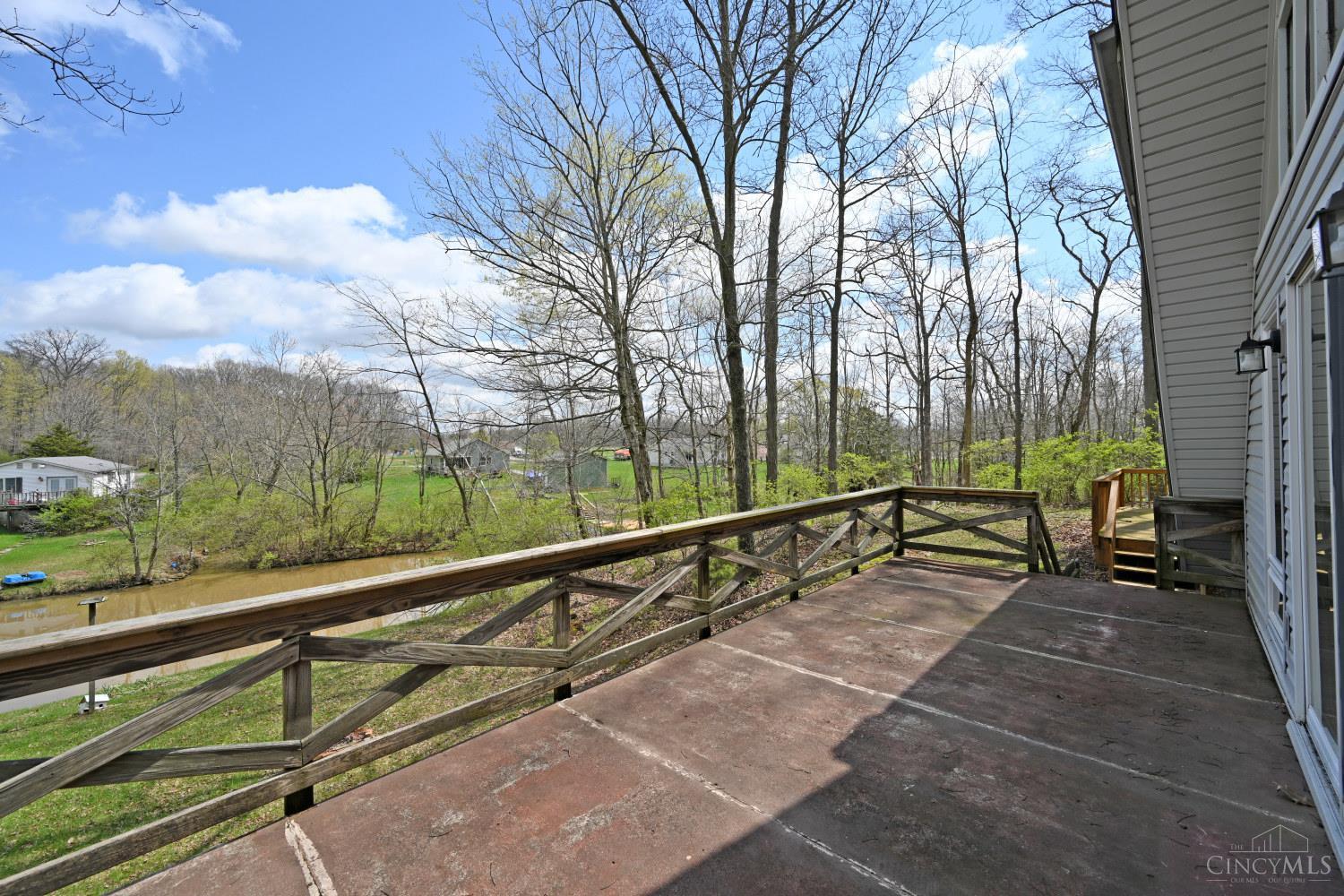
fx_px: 523
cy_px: 448
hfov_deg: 104.3
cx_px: 672
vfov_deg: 81.2
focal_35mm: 14
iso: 100
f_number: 7.1
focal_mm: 14
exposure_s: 1/400
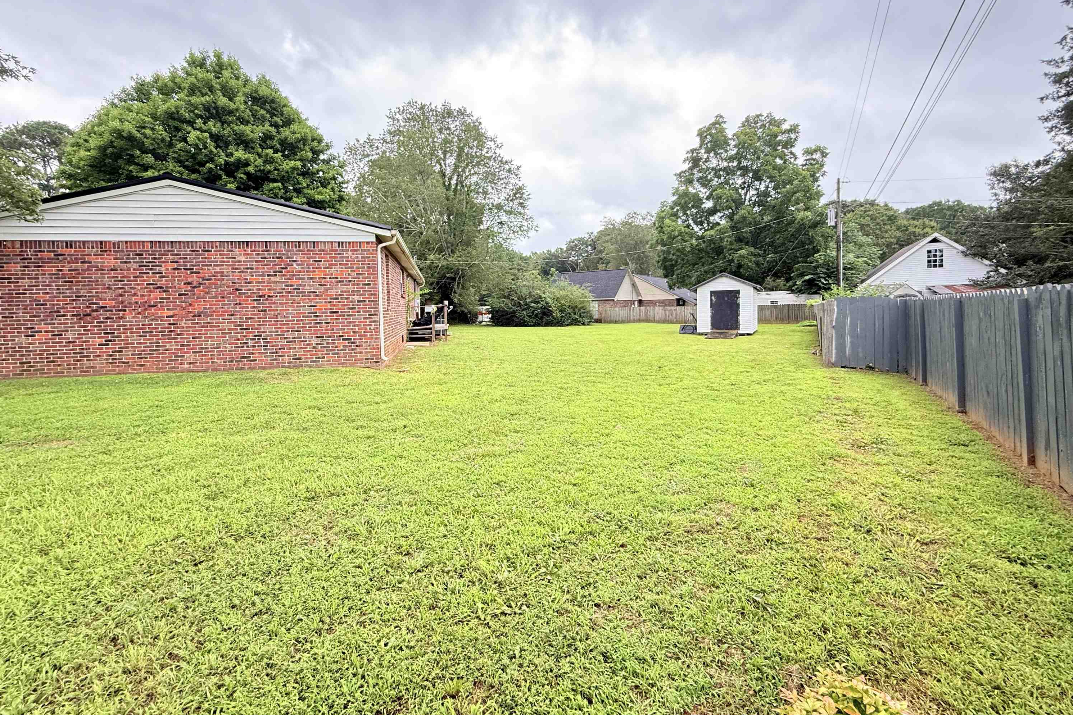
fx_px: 447
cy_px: 317
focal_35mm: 15
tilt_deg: -0.9
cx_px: 523
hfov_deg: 100.4
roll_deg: +1.4
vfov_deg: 77.0
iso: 125
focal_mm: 2.22
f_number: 2.2
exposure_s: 1/99
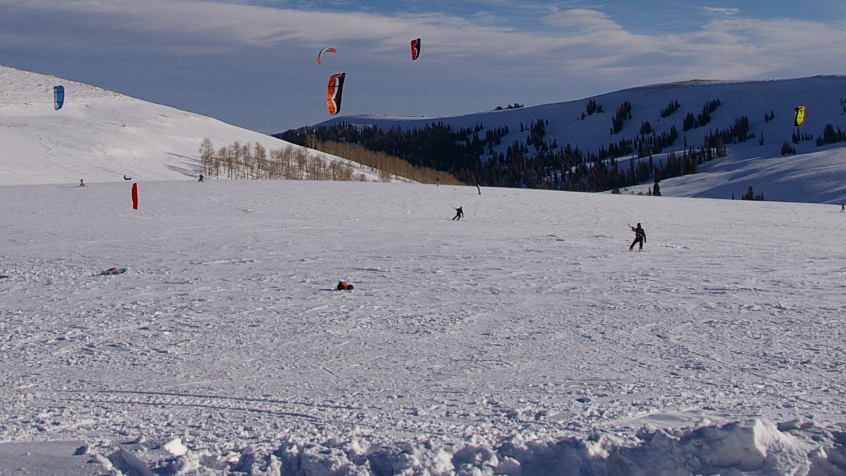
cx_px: 331
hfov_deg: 36.4
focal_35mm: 57
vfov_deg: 20.7
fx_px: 1279
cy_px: 47
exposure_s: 1/3000
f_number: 6.7
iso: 200
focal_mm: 18
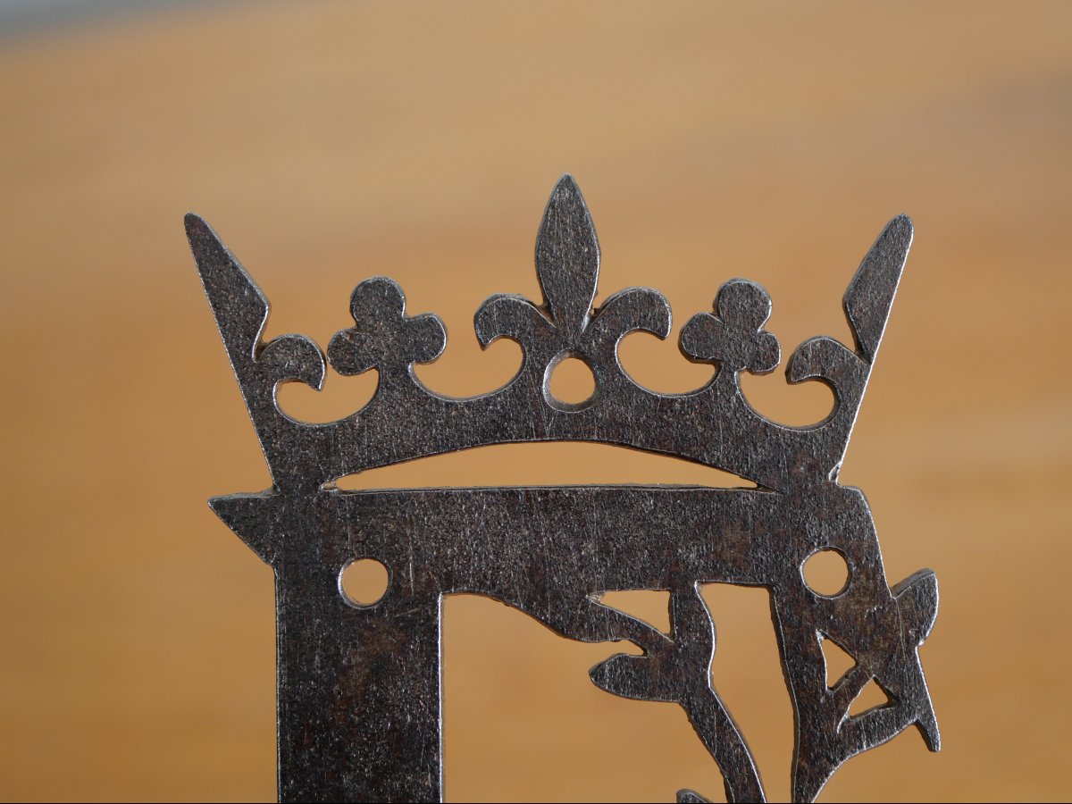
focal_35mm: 60
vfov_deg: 24.4
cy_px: 402
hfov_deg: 32.2
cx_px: 536
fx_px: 1858
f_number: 2.8
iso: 640
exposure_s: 1/60
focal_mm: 30
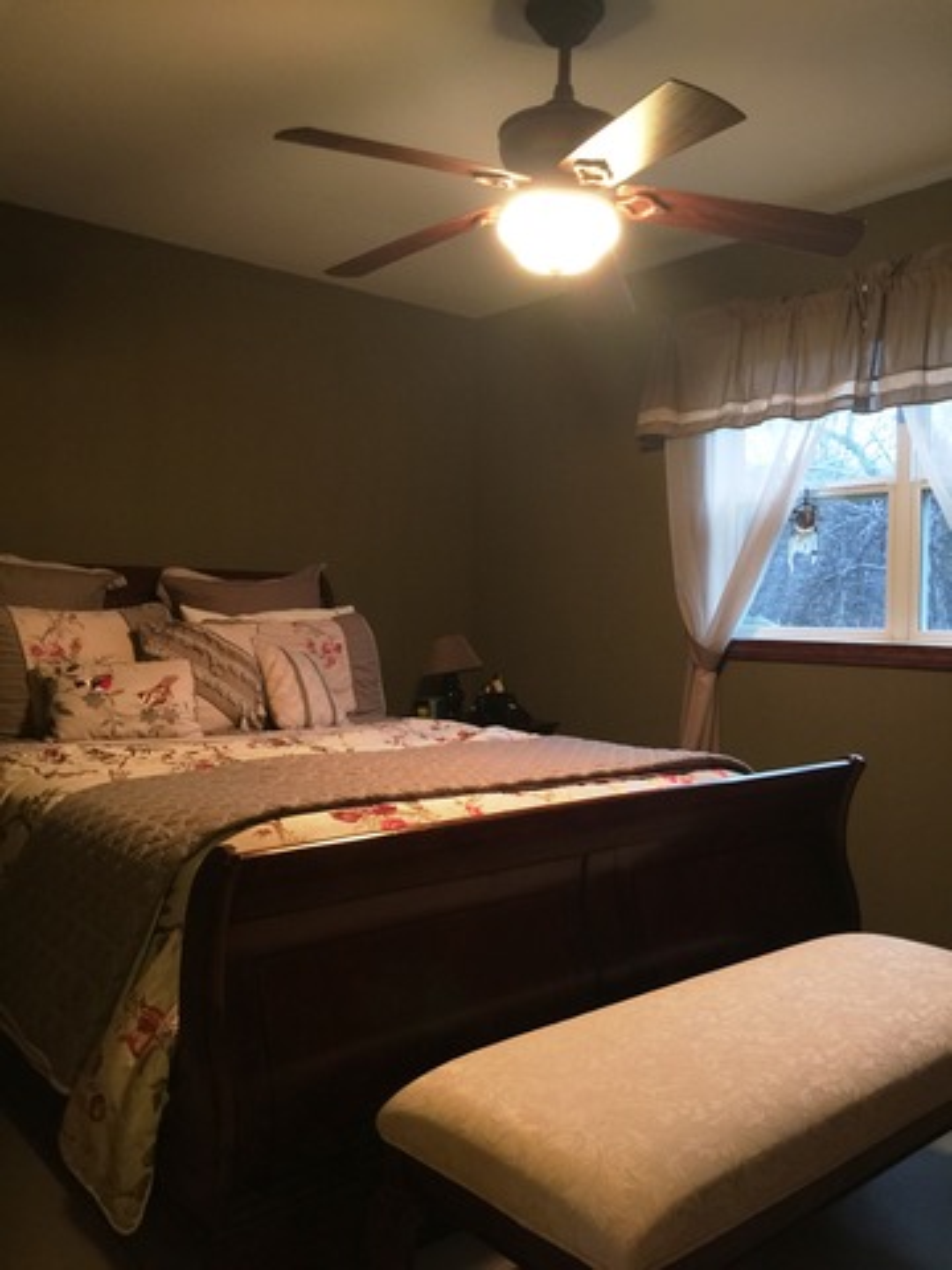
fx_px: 1063
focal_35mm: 29
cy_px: 635
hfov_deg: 48.2
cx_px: 476
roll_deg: -0.3
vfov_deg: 61.7
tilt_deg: +0.4
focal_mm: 4.15
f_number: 2.2
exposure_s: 1/4
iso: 100
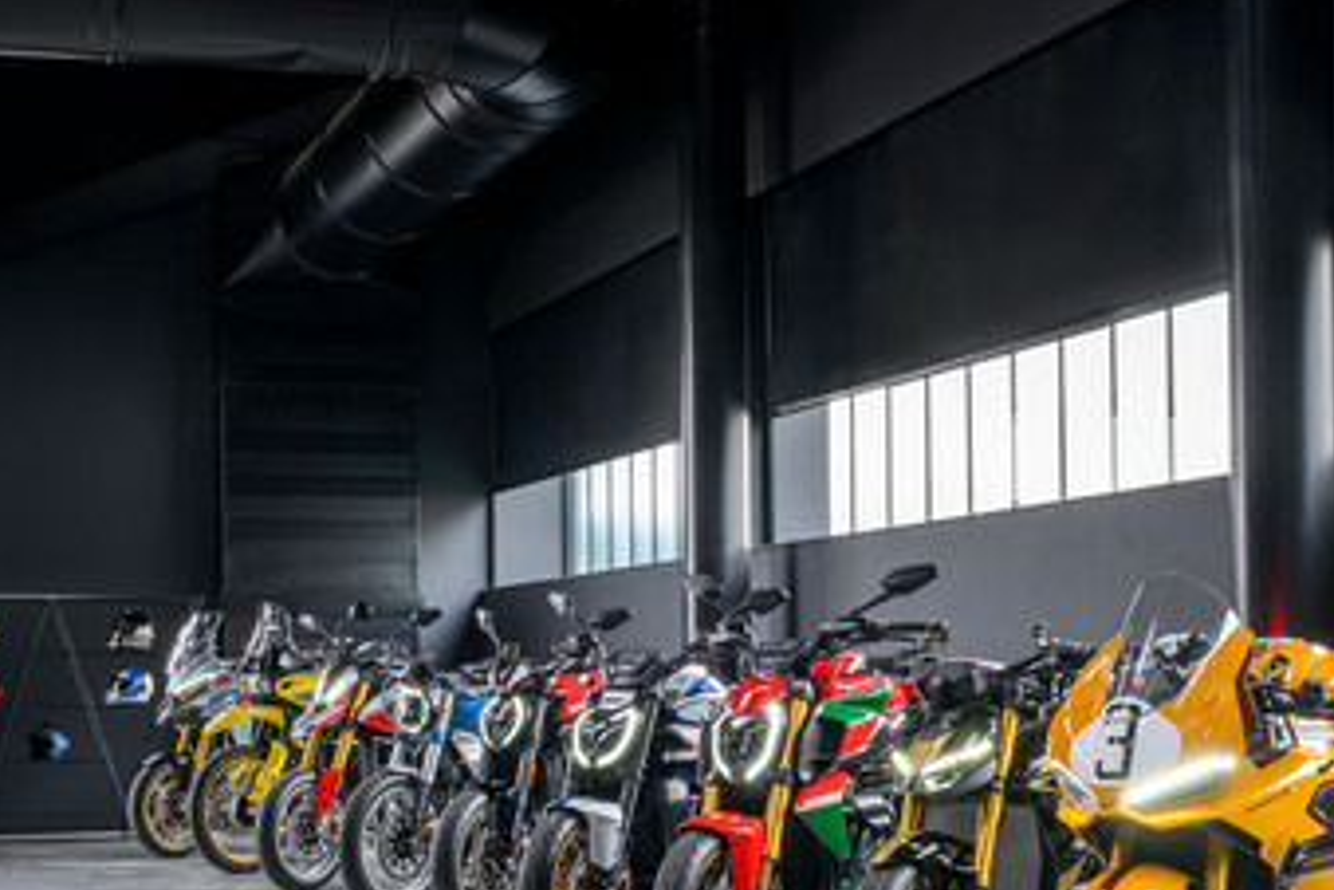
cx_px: 822
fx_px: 2599
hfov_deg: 28.7
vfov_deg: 19.3
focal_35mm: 70
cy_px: 622
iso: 100
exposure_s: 1/1.25
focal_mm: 30.5
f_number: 14
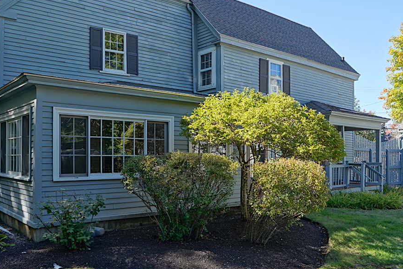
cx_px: 218
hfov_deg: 57.2
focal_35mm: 33
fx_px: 369
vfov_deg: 39.8
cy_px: 161
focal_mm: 16
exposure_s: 1/100
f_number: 5
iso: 100
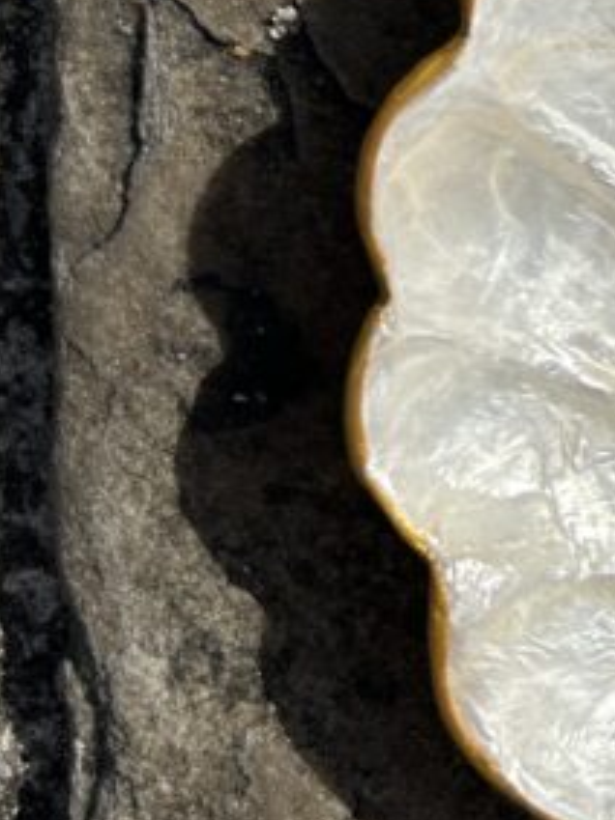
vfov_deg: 20.8
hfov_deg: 14.3
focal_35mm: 94
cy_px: 235
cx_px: 1010
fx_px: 2228
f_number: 1.5
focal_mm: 5.7
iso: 50
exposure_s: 1/8696
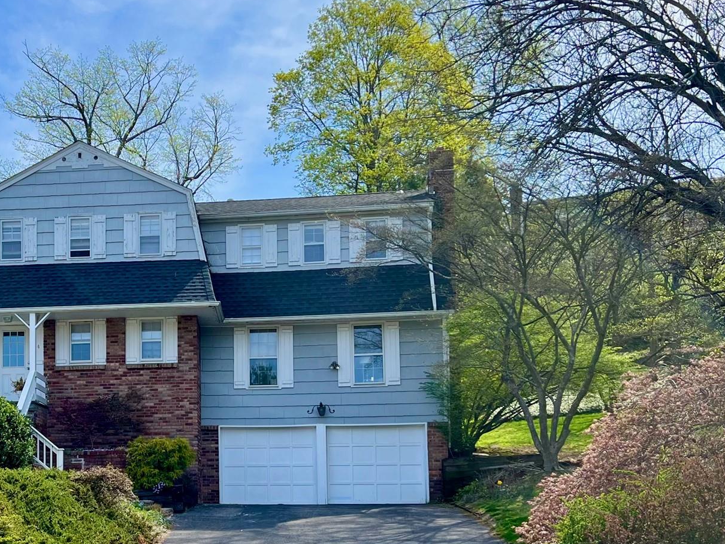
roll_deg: +0.6
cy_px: 346
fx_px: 922
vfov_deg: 32.7
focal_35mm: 44
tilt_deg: +9.7
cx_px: 148
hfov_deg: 41.2
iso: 50
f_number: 1.5
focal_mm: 5.7
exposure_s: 1/3165
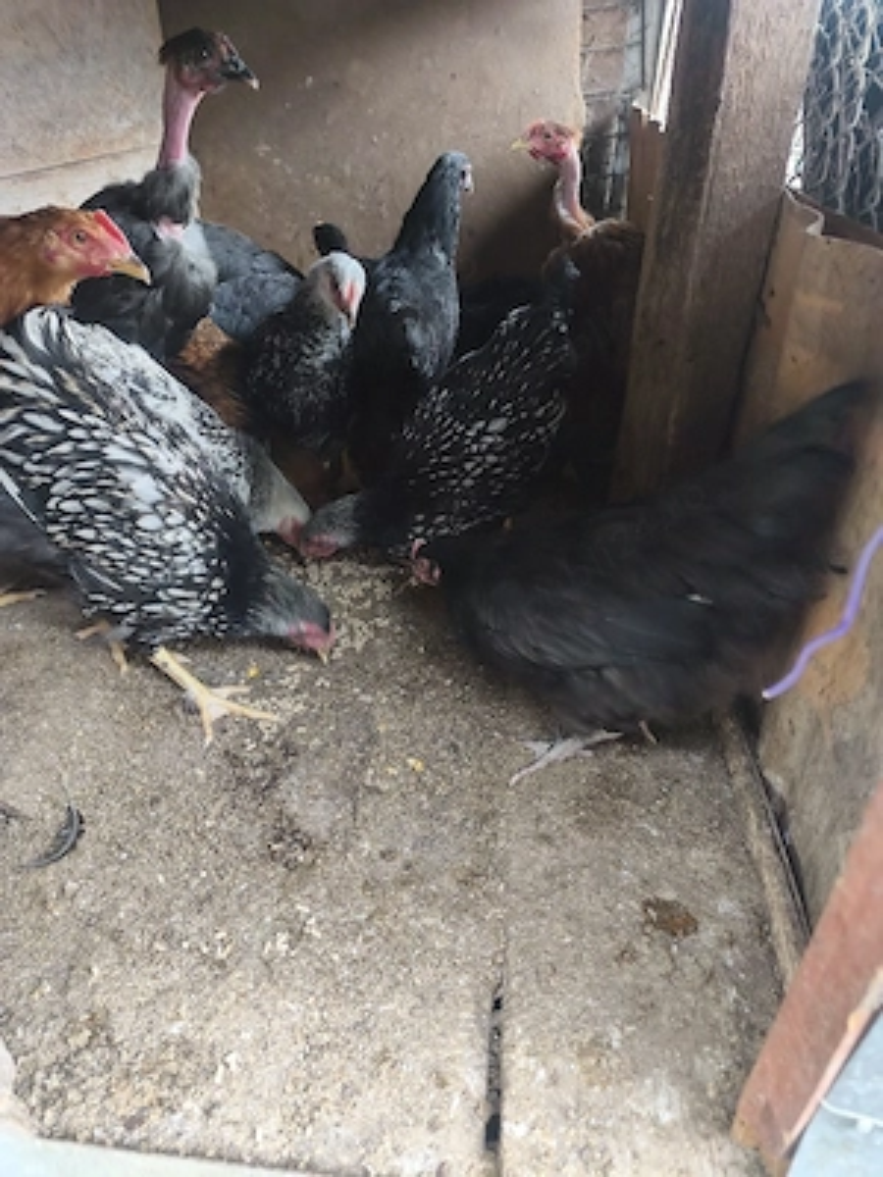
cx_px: 442
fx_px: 782
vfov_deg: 73.9
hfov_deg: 58.9
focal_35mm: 23
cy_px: 588
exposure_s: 1/100
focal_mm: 6.14
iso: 320
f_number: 1.65
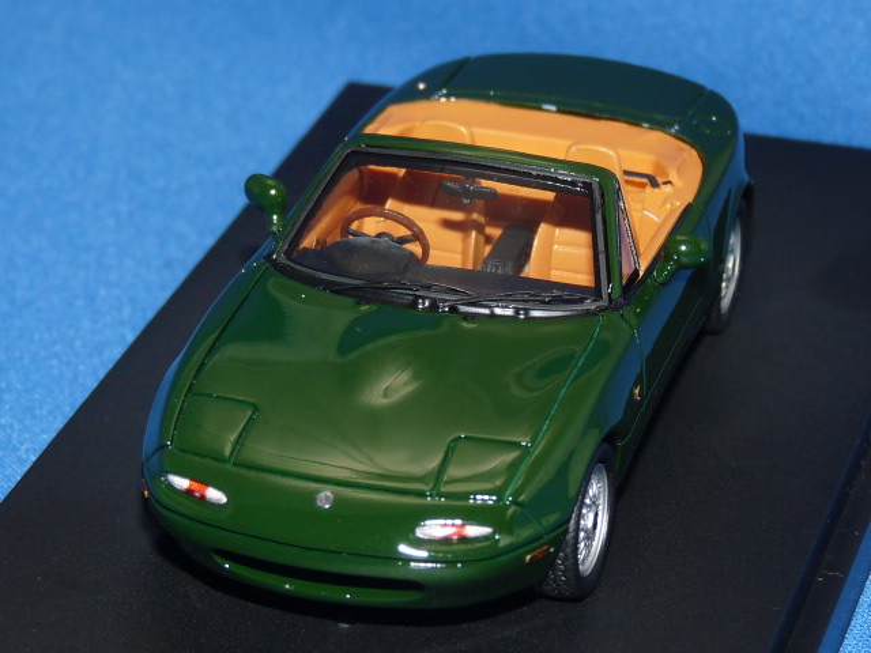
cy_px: 326
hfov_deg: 13.3
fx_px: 3749
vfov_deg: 10.0
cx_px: 436
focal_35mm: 149
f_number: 3.4
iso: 100
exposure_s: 1/40
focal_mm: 14.9
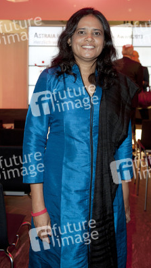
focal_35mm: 37
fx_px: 264
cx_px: 84
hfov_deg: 31.9
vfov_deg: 54.0
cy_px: 134
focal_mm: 35
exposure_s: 1/50
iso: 800
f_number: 4.5
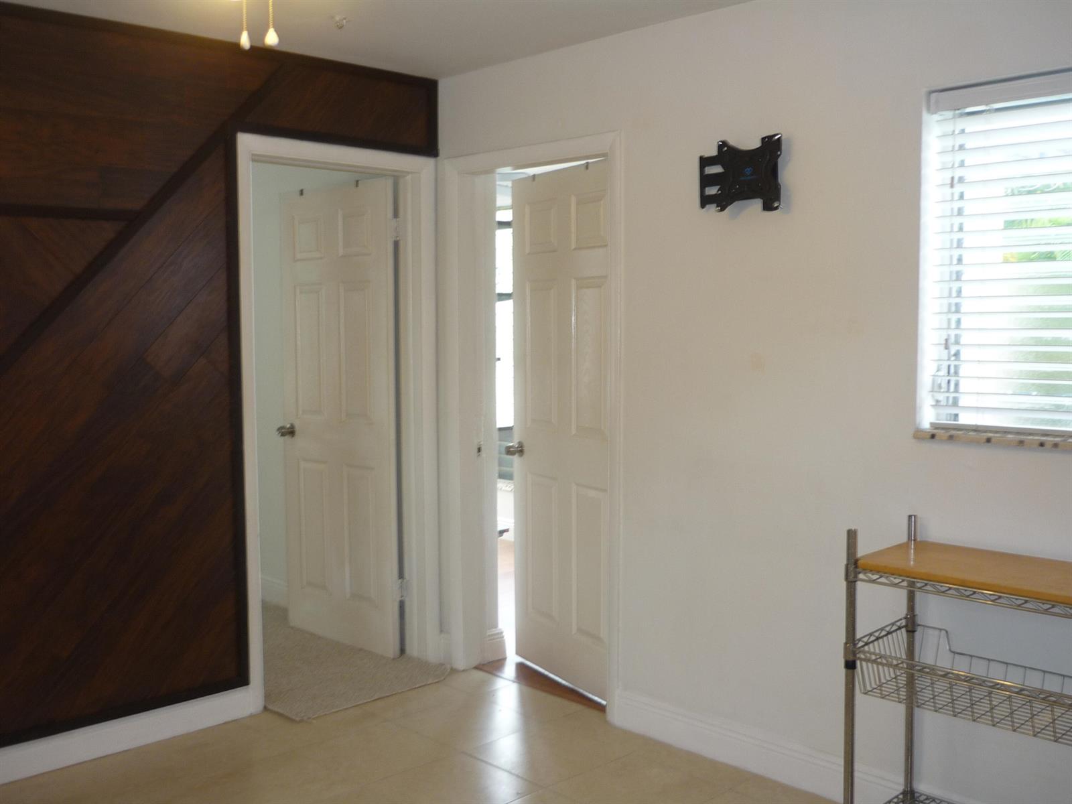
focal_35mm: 33
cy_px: 402
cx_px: 536
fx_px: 1022
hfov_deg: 55.4
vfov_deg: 42.9
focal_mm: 5.5
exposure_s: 1/30
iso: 100
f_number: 2.8
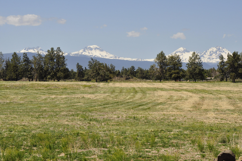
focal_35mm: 105
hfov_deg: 19.5
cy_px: 80
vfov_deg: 13.0
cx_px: 121
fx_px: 705
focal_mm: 70
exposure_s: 1/320
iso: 200
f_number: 10
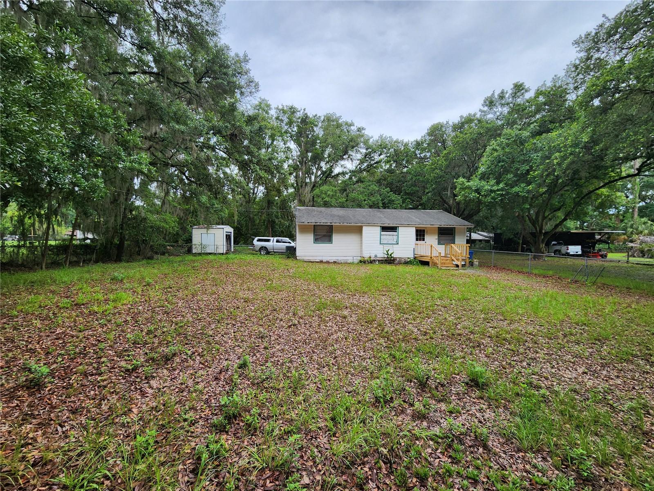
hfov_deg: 106.2
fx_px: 246
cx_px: 327
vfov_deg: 89.9
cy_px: 246
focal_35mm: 13
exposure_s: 1/500
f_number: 2.2
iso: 50
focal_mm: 2.2
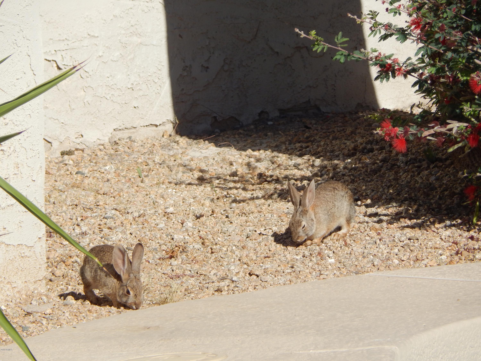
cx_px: 240
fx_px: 6850
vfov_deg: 3.0
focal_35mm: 493
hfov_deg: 4.0
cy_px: 180
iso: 125
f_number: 5.8
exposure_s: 1/640
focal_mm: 88.6
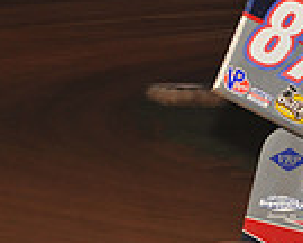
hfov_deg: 4.8
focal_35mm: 403
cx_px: 397
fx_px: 3614
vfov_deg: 3.8
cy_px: 205
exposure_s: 1/320
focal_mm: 100
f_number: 6.3
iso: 800
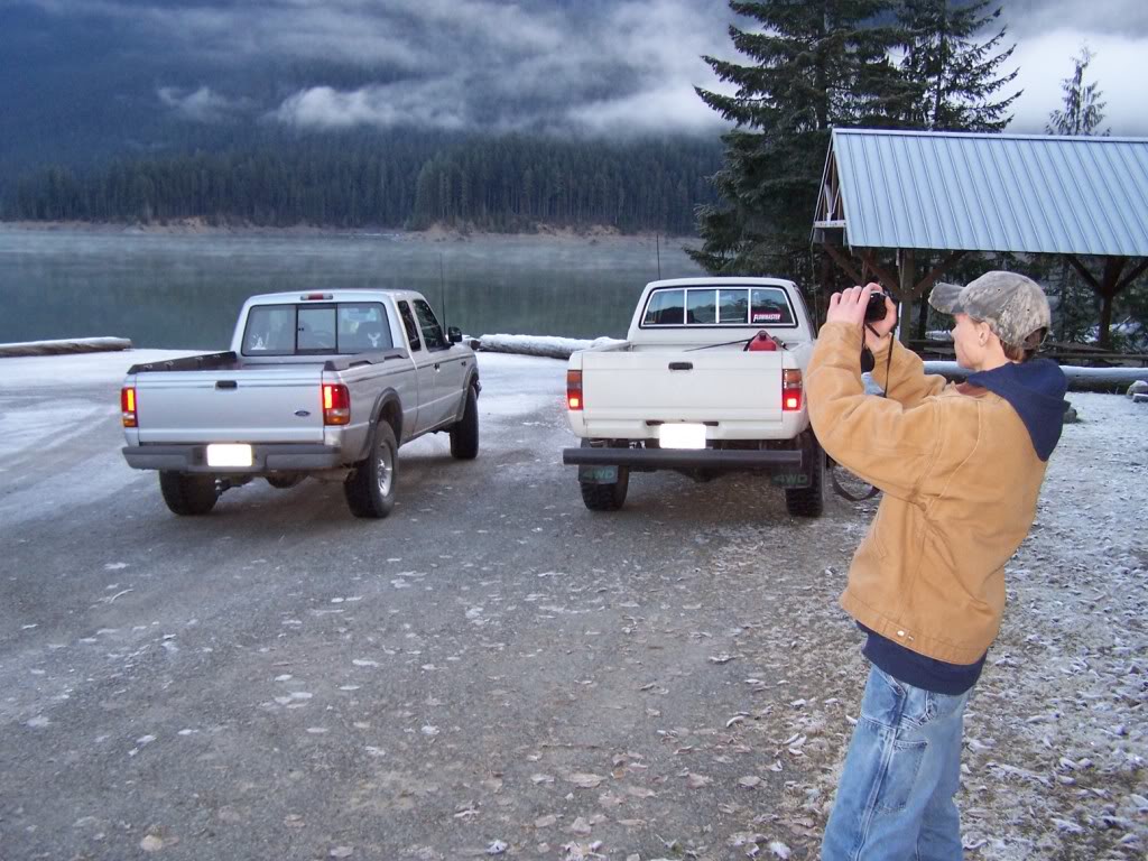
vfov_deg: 37.7
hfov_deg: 49.0
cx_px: 574
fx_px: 1260
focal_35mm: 38
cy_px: 430
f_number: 2.8
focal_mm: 6.3
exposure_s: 1/60
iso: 140
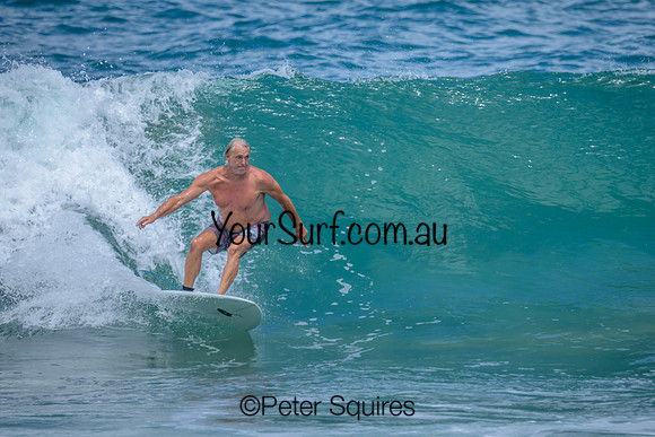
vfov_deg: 1.3
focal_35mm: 1095
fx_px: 19933
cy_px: 199
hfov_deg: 1.9
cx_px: 386
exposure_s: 1/2000
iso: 250
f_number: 6.3
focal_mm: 800
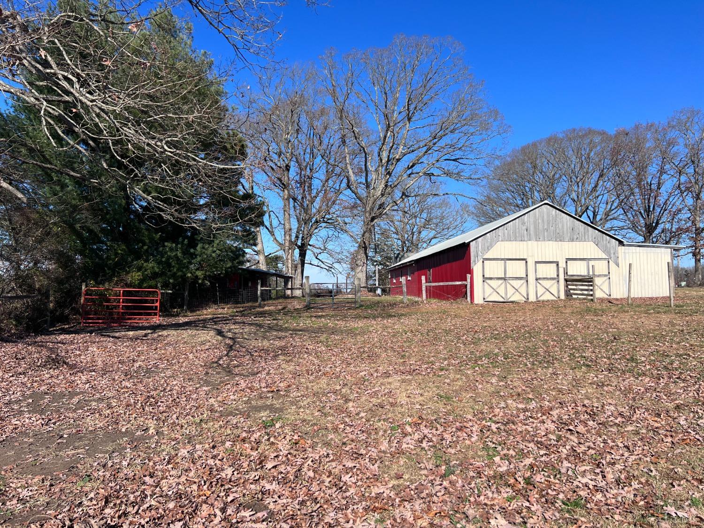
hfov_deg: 67.3
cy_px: 264
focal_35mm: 26
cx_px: 352
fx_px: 529
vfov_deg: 53.1
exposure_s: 1/3968
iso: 50
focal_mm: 5.7
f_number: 1.5
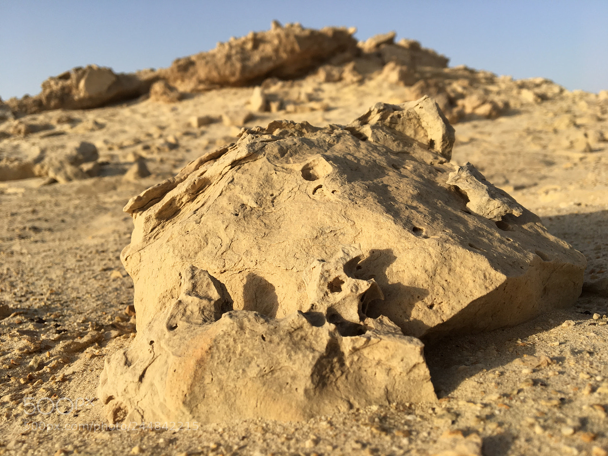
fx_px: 509
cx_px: 304
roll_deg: +2.4
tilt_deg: -3.9
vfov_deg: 48.2
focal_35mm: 29
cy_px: 228
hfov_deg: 61.7
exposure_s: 1/1261
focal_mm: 4.15
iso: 25
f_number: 2.2
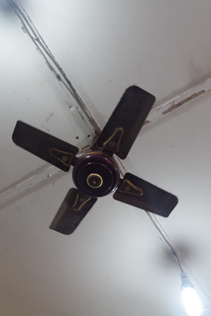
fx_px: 237
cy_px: 158
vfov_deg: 67.4
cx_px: 106
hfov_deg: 47.9
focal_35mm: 27
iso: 200
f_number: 3.5
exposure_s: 1/40
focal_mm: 18
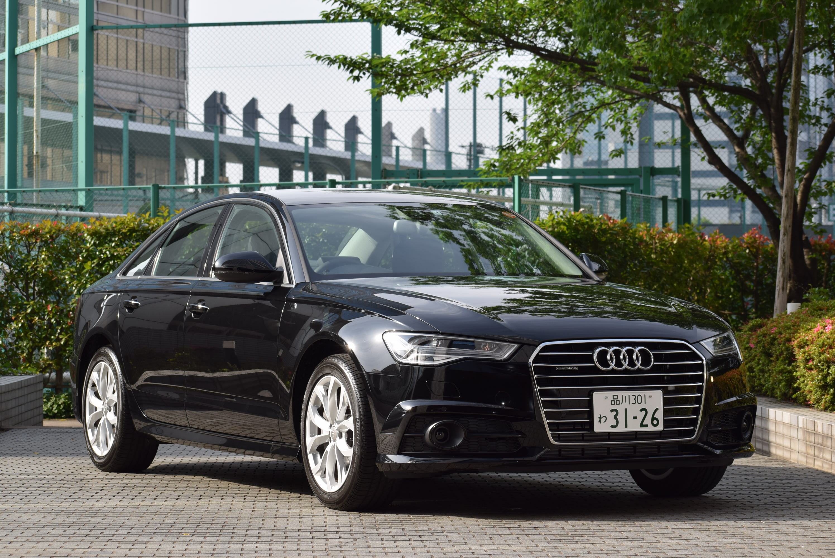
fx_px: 2507
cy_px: 279
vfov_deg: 12.7
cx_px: 418
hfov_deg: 18.9
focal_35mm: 108
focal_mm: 72
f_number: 8
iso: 100
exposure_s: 1/200
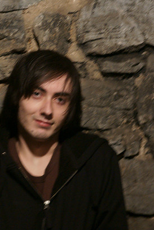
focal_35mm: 160
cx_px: 46
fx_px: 1024
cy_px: 102
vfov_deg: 12.9
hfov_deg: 8.6
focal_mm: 75
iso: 1600
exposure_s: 1/25
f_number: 3.2
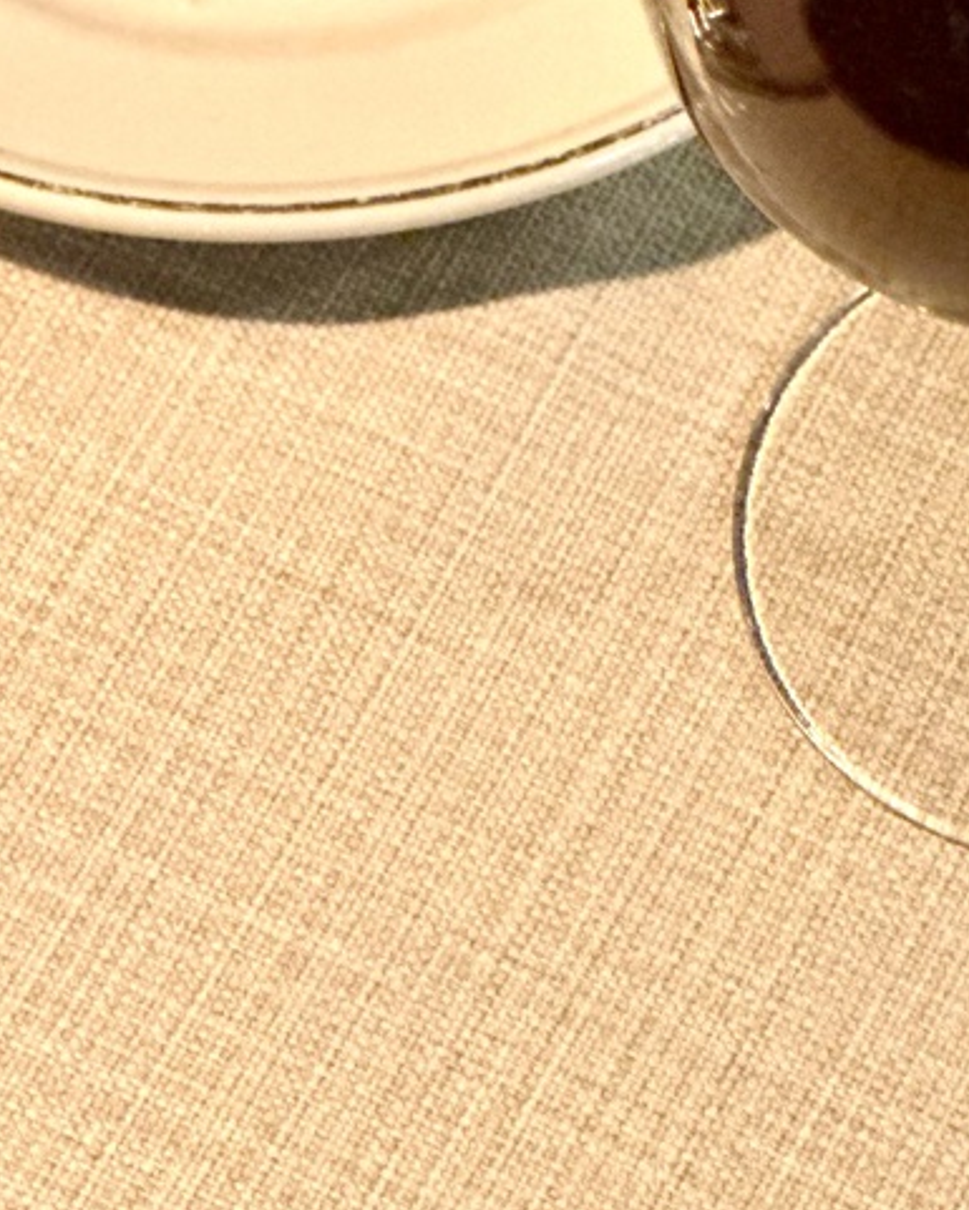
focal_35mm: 250
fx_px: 8959
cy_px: -742
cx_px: 916
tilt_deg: -53.2
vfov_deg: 7.6
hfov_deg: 6.2
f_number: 2.8
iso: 400
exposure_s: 1/25
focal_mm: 9
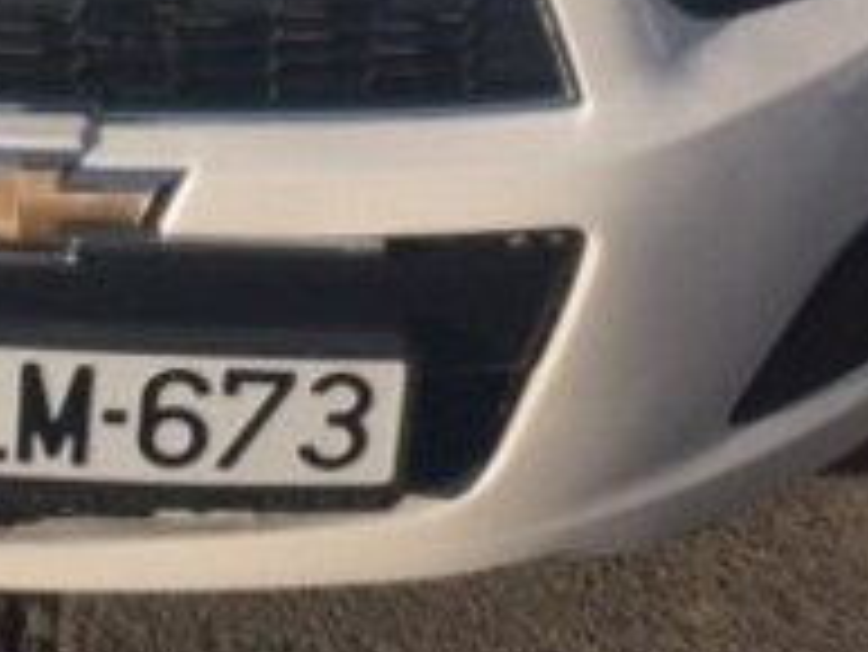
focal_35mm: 99
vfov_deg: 14.1
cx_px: 153
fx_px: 2484
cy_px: -290
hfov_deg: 19.6
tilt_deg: -21.4
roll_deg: -2.2
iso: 32
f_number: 2.2
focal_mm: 4.15
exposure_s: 1/2415
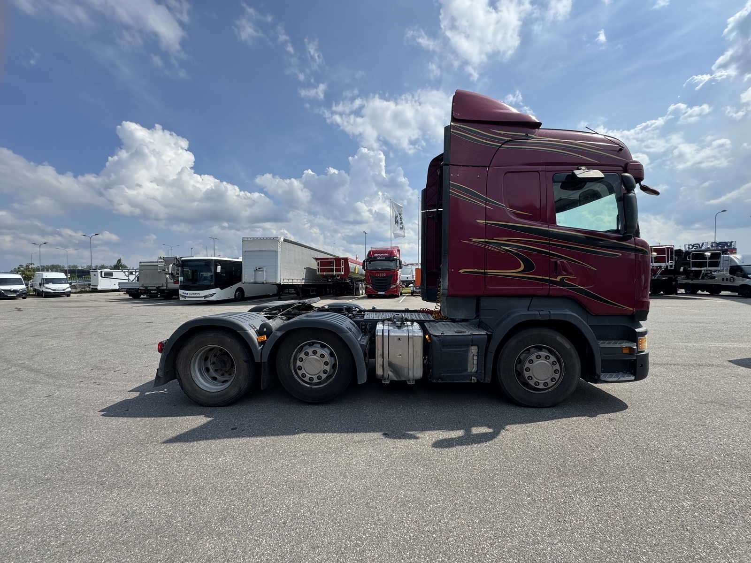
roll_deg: +1.1
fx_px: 304
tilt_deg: -1.1
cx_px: 376
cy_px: 282
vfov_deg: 85.7
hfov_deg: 102.1
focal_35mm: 14
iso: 50
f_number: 2.2
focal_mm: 2.22
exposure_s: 1/1880
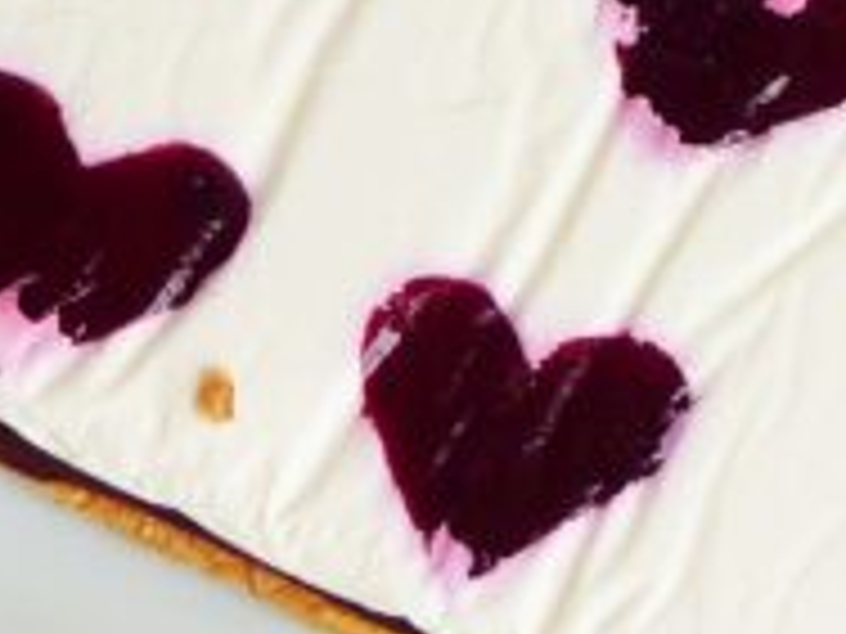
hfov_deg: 10.4
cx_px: 810
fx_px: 4595
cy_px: 18
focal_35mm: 188
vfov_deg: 7.9
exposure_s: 1/125
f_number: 2.8
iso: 100
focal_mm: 8.7
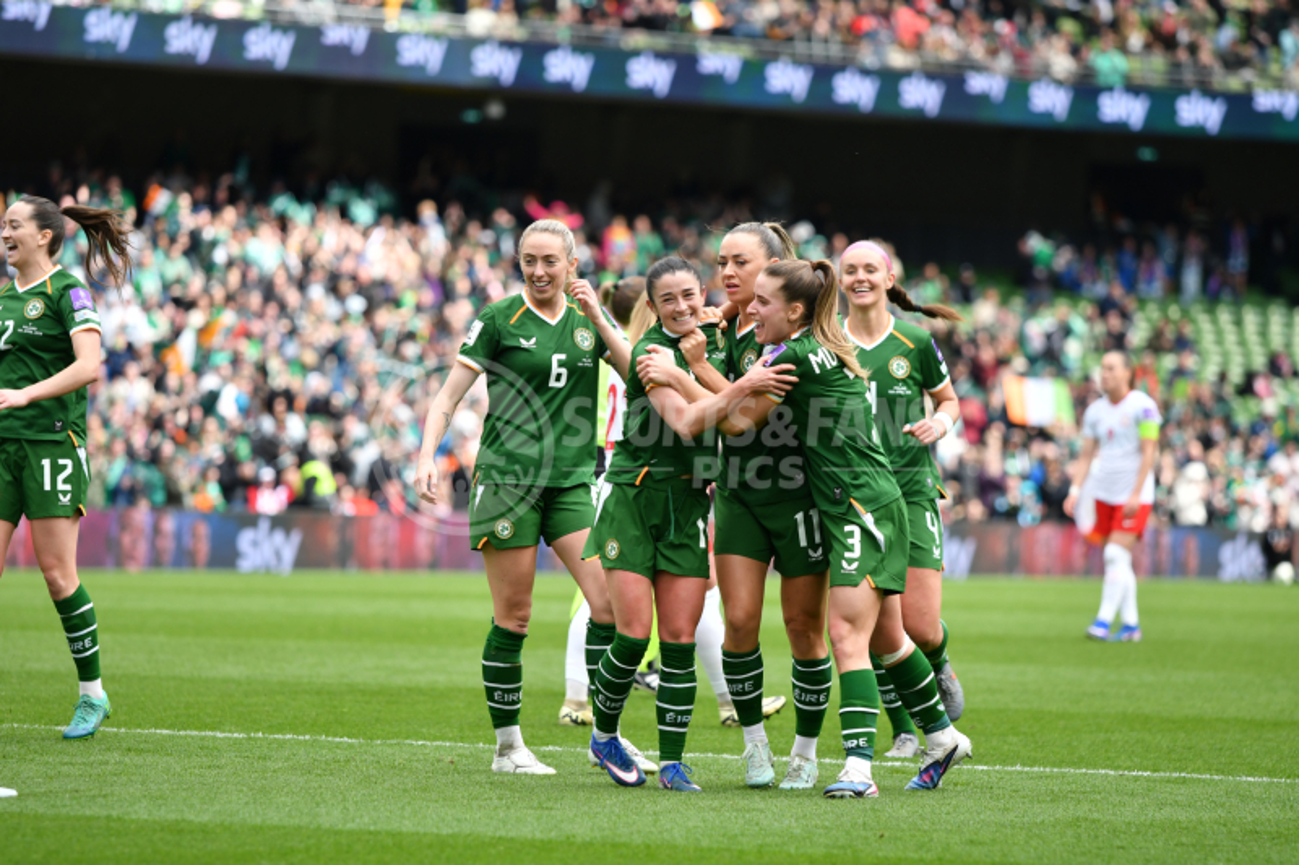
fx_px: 9199
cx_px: 650
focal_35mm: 255
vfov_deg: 5.4
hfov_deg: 8.1
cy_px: 432
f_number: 2.8
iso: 200
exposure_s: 1/1250
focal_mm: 170
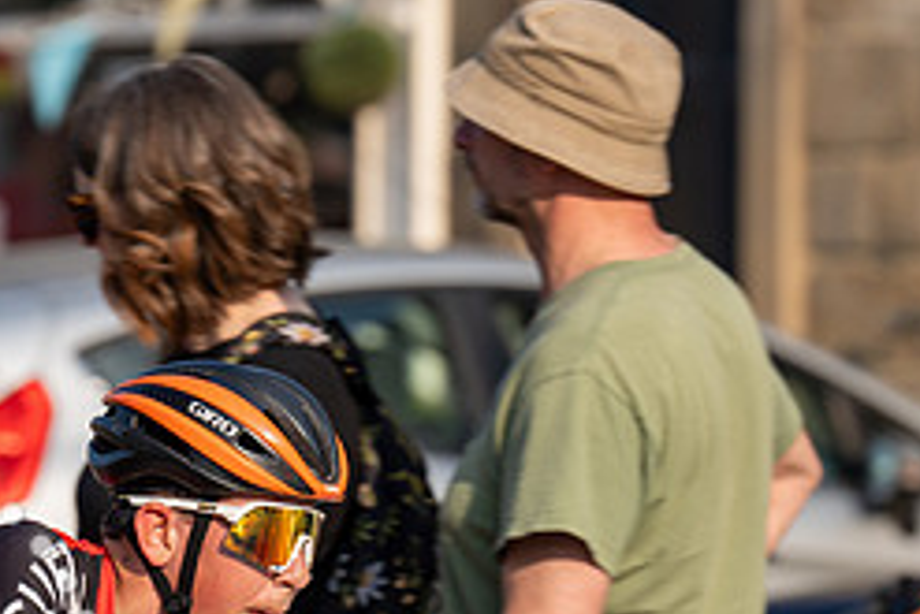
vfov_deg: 3.2
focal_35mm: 434
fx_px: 11097
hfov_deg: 4.7
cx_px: 354
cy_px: 564
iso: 160
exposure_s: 1/1000
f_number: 4.5
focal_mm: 185
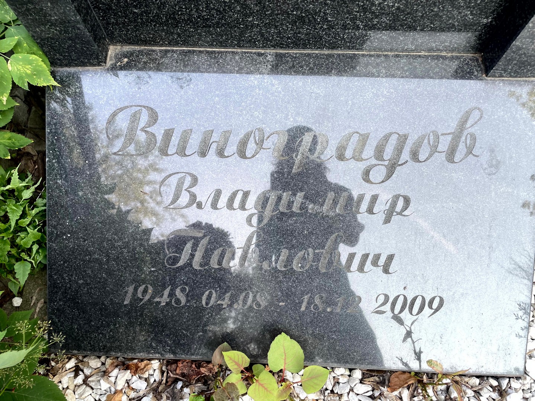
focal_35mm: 26
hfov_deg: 67.3
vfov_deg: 53.1
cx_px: 268
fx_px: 402
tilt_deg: -68.1
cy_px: 200
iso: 32
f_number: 1.6
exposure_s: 1/121
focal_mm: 4.2
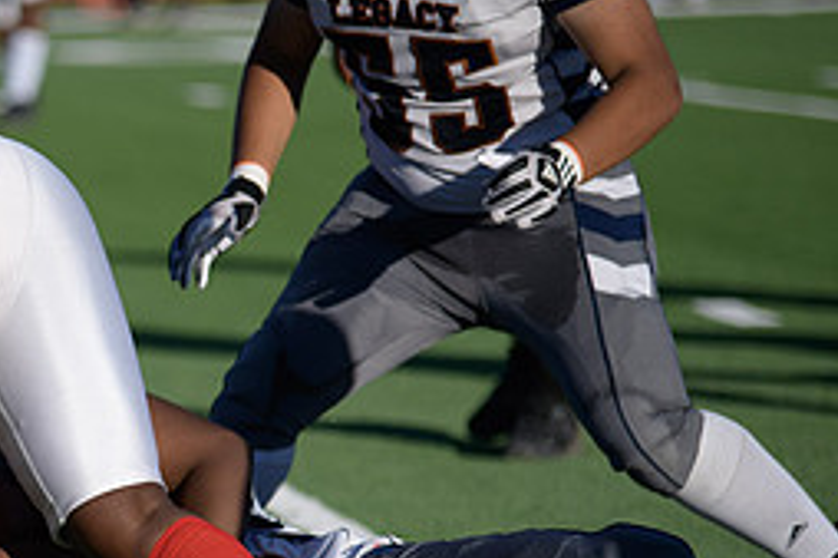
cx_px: 30
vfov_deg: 3.6
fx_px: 8770
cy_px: 497
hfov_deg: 5.5
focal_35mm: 377
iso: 160
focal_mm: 165
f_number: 2.8
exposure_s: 1/5000
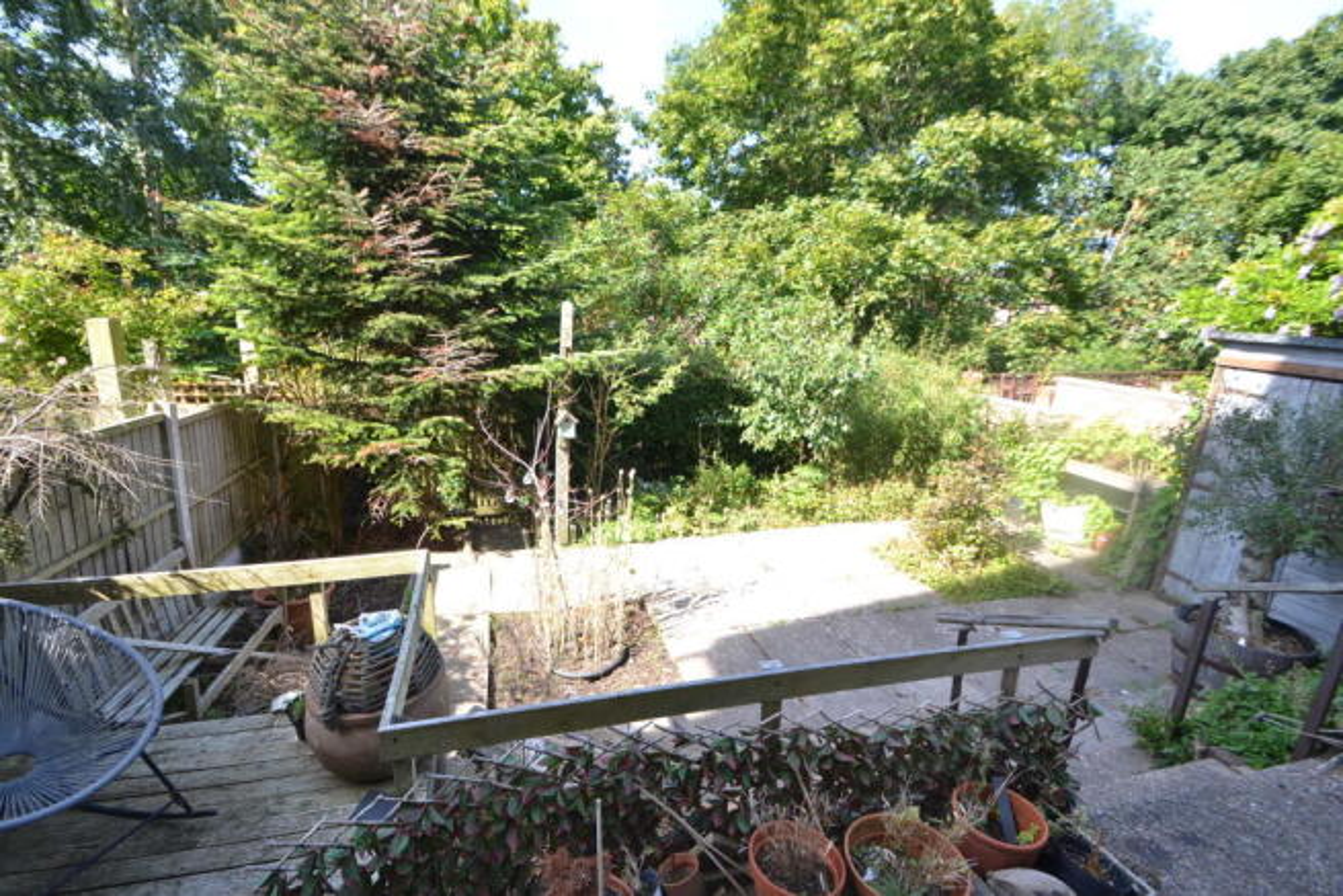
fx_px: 560
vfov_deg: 77.4
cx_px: 672
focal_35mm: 15
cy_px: 448
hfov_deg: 100.4
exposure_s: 1/80
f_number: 5.6
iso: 100
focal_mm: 10
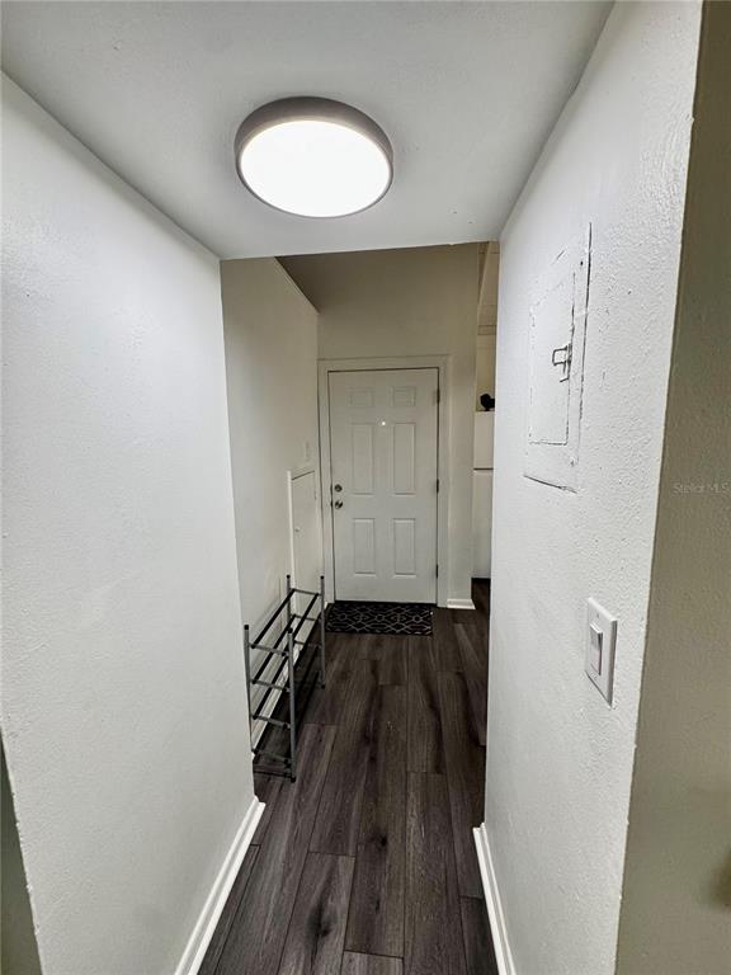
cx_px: 366
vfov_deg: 102.1
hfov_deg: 85.7
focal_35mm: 14
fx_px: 394
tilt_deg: -6.2
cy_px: 488
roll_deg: +0.6
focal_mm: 2.22
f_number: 2.2
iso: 250
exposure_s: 1/120
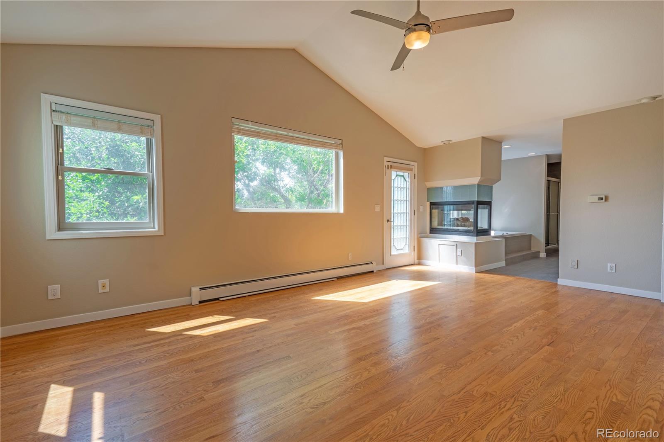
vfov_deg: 73.7
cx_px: 332
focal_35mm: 16
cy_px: 221
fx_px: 295
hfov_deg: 96.7
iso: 125
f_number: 8
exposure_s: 1/1000
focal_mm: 16
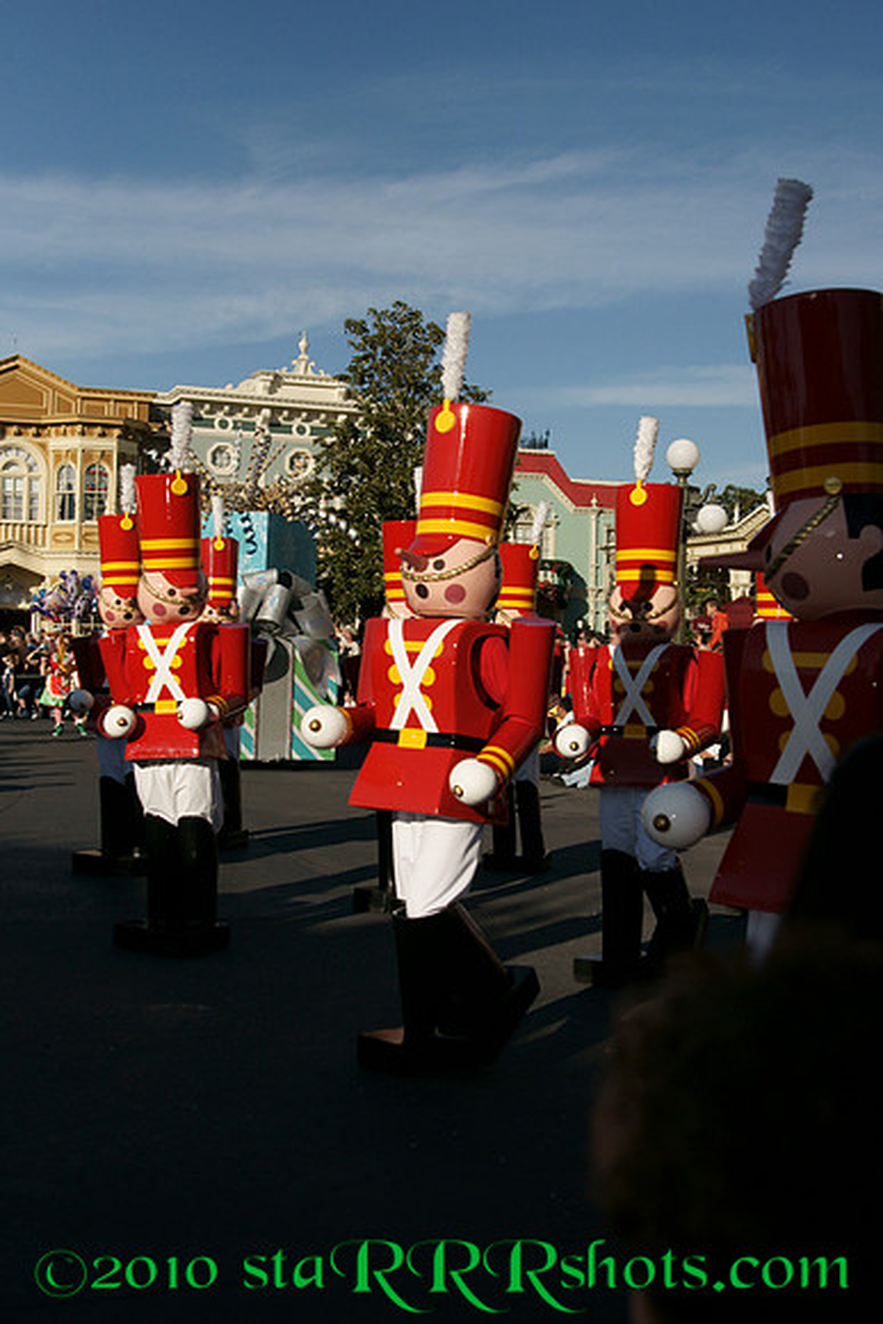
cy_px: 662
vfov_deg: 46.4
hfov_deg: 31.9
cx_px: 442
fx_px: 1544
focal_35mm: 42
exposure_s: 1/8000
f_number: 4
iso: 400
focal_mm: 28
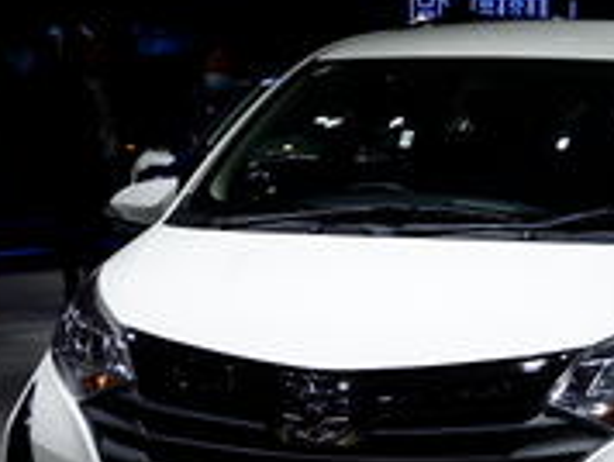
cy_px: 191
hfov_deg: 16.2
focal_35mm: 121
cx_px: 469
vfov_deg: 12.3
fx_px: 2149
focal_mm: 23.2
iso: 200
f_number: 5
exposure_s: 1/140
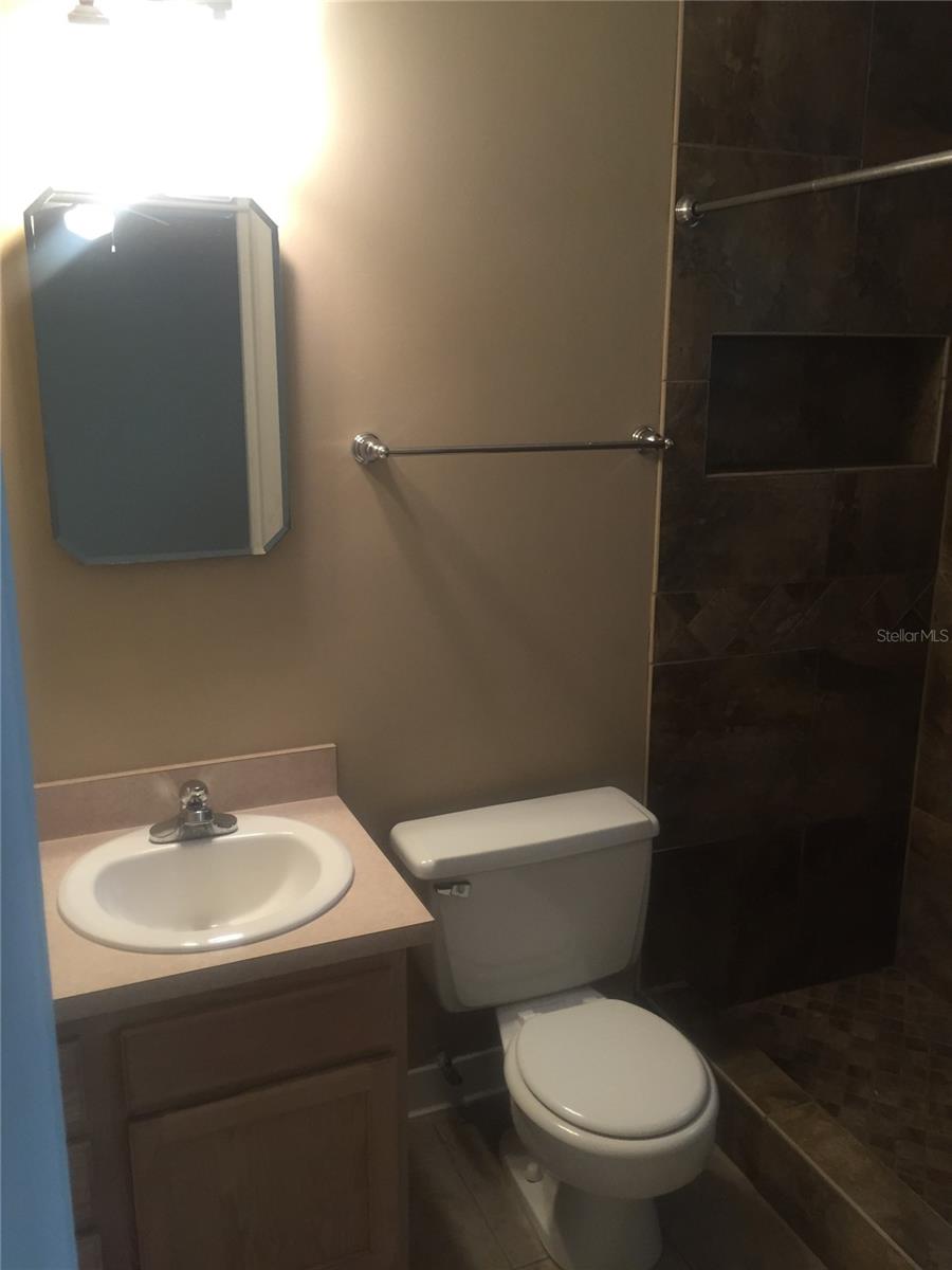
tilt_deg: -12.7
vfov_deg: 61.7
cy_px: 635
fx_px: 1063
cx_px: 476
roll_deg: -0.1
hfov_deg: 48.2
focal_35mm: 29
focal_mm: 4.15
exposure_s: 1/30
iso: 100
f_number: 2.2
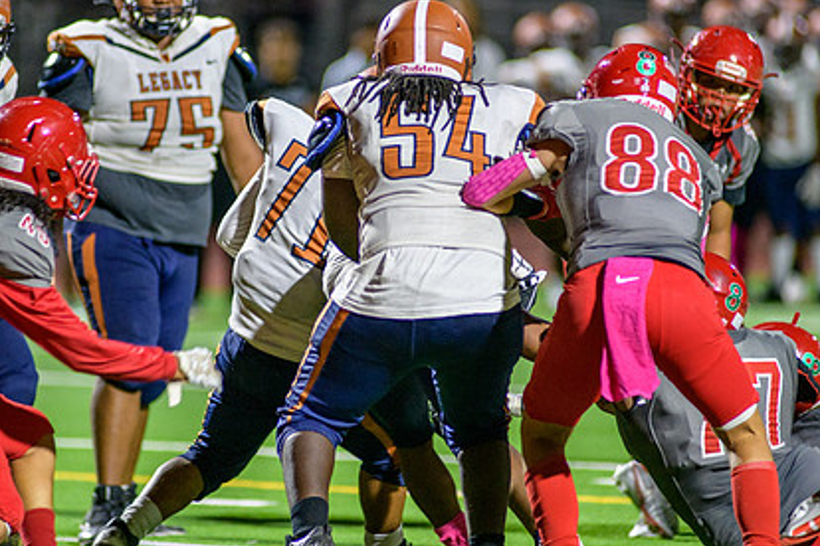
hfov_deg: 4.9
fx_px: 9566
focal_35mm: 420
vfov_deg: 3.3
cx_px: 353
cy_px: 252
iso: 2000
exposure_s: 1/500
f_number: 2.8
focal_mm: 300
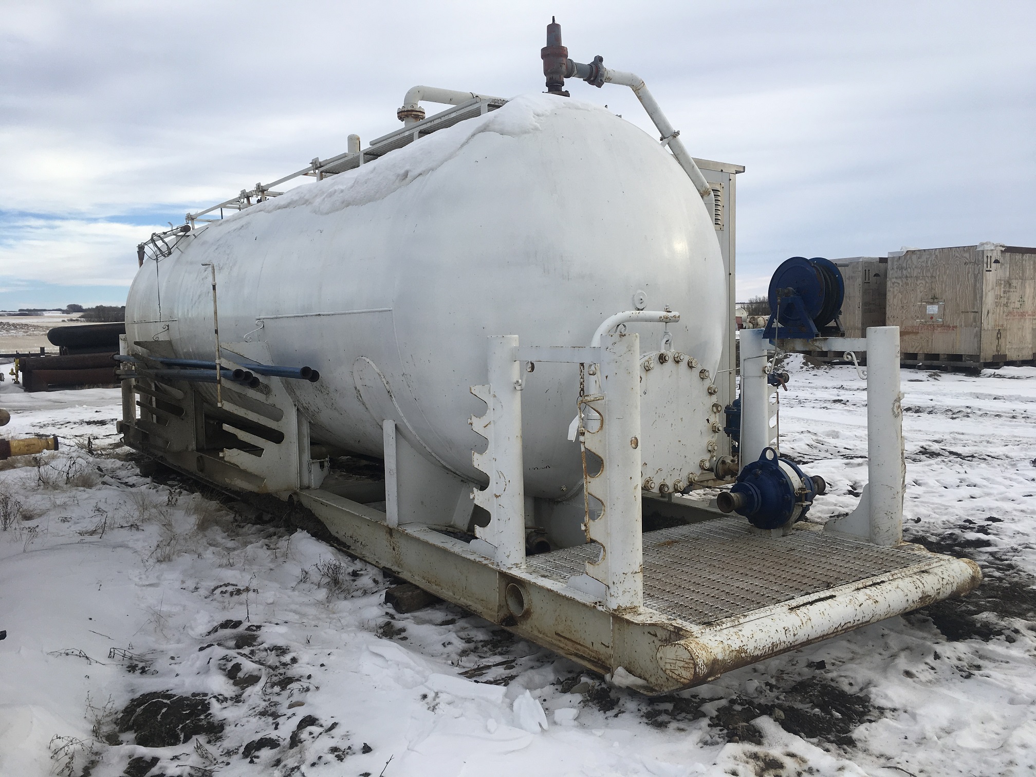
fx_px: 868
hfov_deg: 61.7
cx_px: 518
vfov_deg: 48.2
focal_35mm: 29
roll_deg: +1.5
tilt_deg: -8.8
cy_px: 388
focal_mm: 4.15
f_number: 2.2
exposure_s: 1/1148
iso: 25
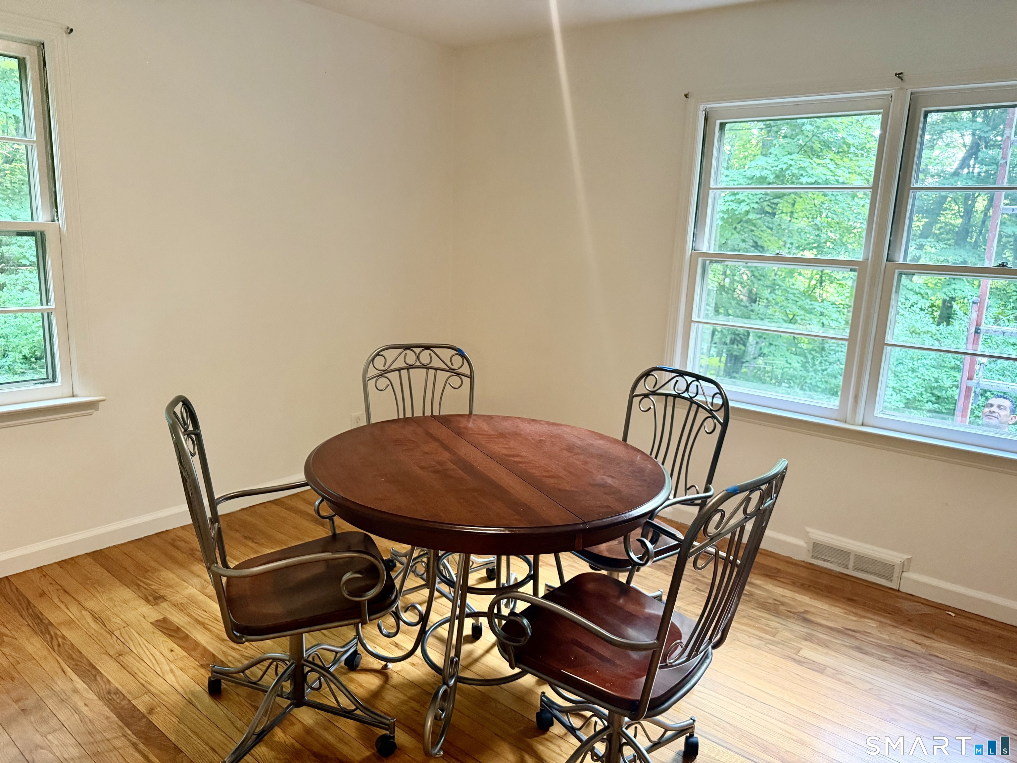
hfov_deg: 71.6
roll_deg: -2.5
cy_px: 382
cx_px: 508
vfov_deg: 56.8
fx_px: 705
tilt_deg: -12.2
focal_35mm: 24
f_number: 1.78
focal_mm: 6.76
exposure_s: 1/60
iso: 500
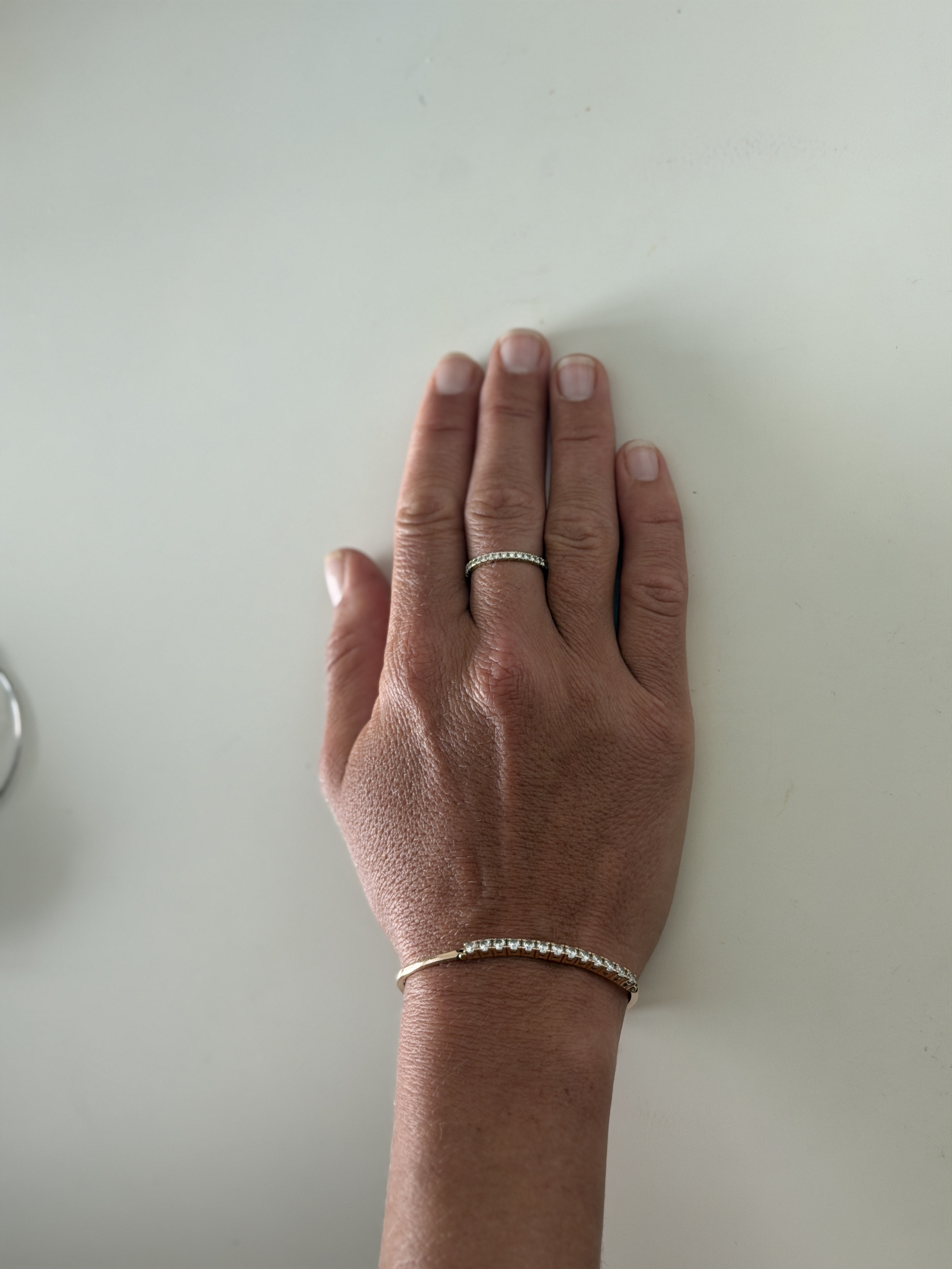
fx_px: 1760
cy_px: 634
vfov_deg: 39.7
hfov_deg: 30.3
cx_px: 476
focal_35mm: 48
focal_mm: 6.76
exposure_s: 1/60
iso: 125
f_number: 1.78
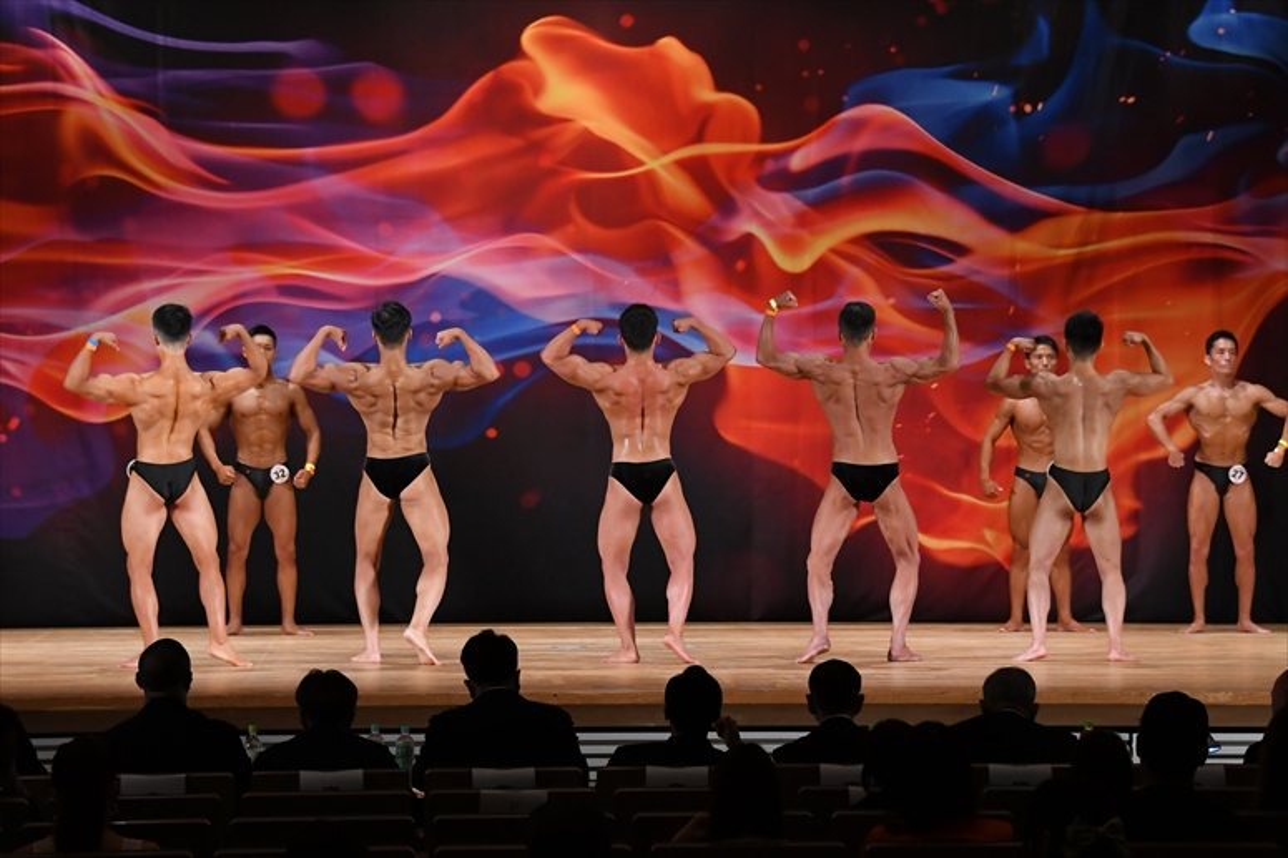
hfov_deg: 17.5
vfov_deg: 11.7
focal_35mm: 117
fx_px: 4184
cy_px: 429
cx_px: 644
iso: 3200
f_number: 5.6
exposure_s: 1/400
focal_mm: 78
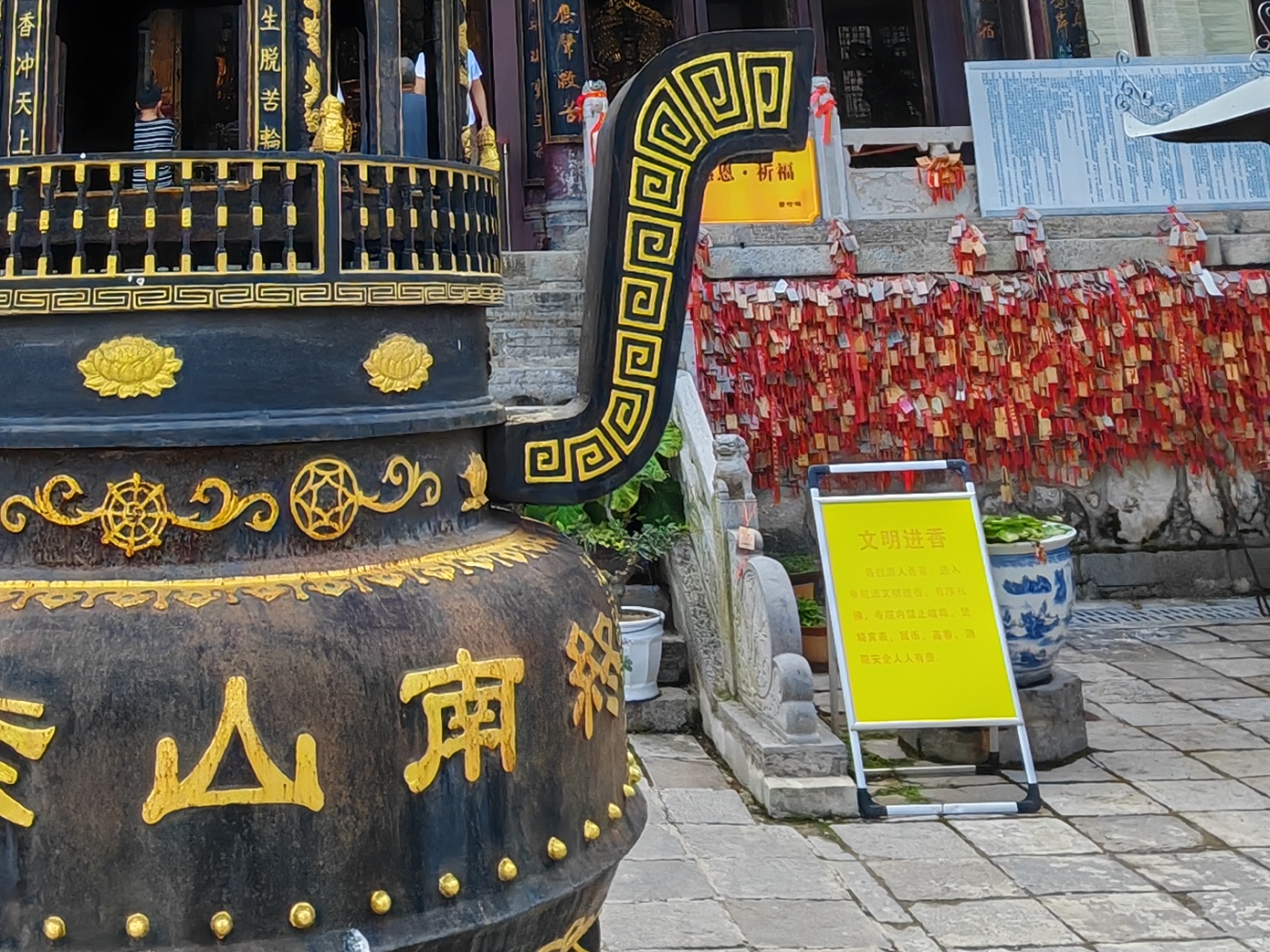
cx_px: 341
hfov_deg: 40.3
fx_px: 1688
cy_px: -148
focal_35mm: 46
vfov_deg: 28.1
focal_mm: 1.96
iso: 50
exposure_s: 1/690
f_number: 2.2
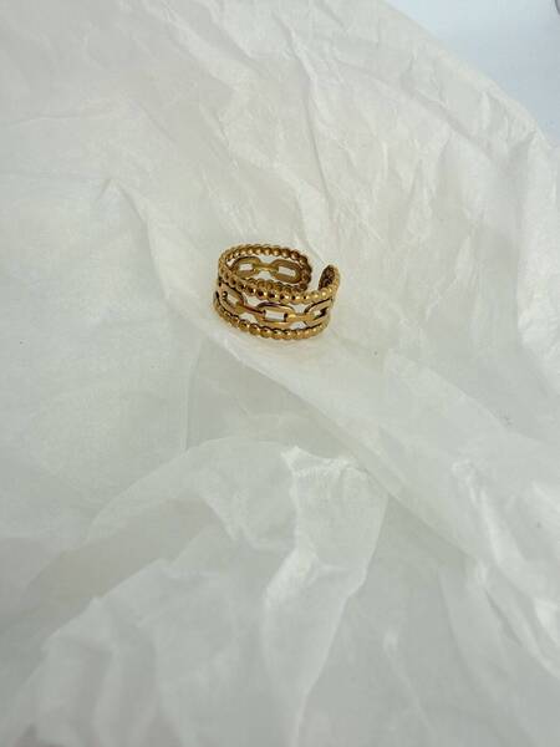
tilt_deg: -49.8
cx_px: 280
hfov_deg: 56.8
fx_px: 518
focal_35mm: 24
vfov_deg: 71.6
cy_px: 374
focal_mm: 2.22
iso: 40
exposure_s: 1/304
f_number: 2.2
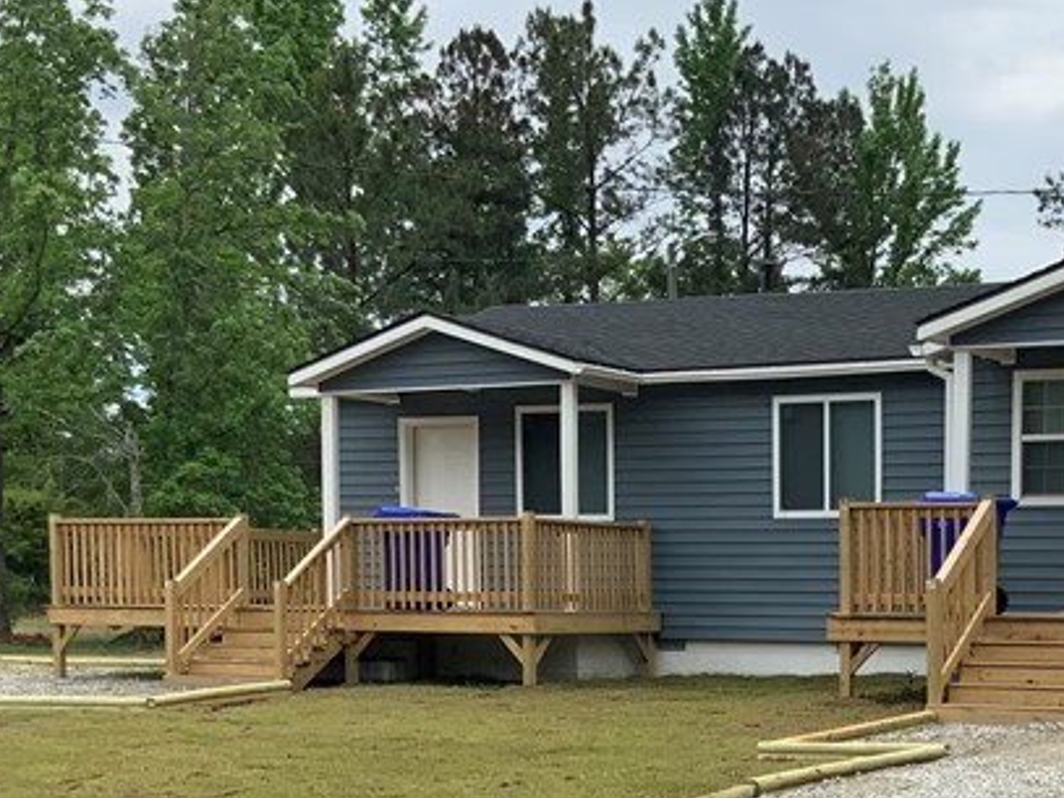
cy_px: 827
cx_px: 884
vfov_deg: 19.5
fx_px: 2243
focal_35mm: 73
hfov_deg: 26.1
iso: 16
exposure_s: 1/1490
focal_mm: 3
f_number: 1.8
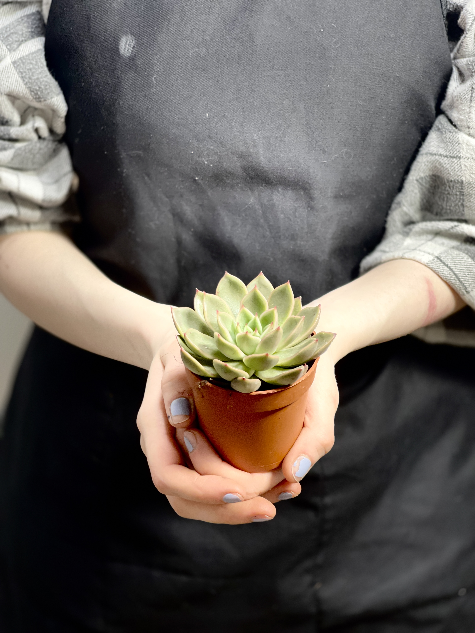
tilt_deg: -25.3
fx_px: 1171
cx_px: 238
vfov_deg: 30.3
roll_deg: +2.0
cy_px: 316
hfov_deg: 22.9
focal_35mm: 64
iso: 160
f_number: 2.2
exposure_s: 1/50
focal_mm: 7.5
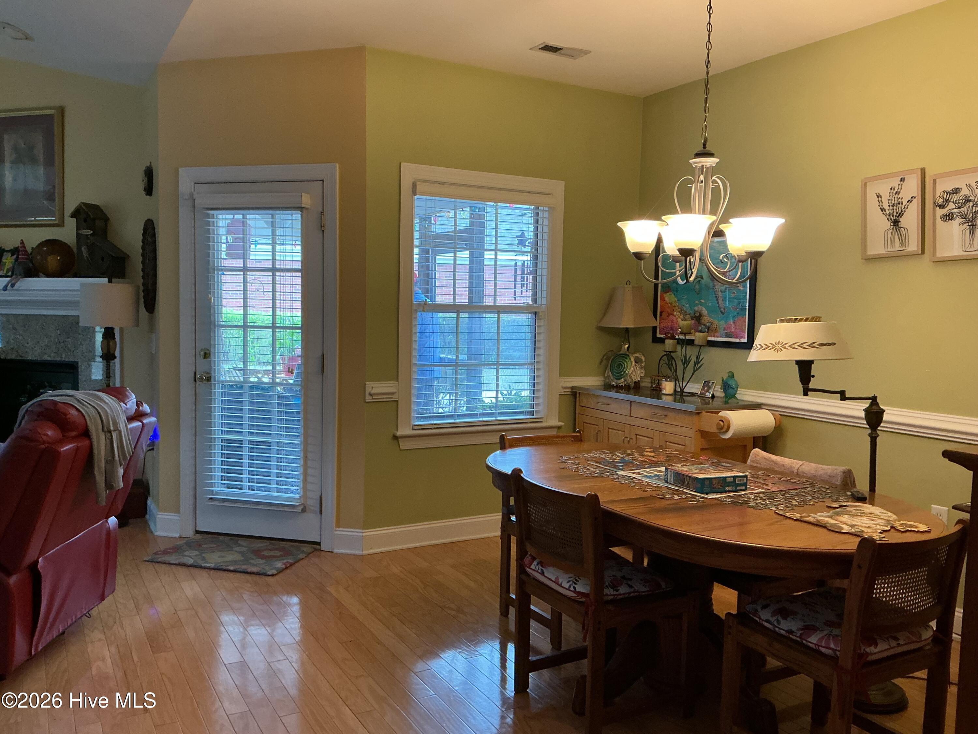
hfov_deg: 61.7
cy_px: 367
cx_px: 489
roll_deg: -0.8
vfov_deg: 48.2
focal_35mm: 29
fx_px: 819
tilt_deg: -3.0
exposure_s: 1/60
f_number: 1.8
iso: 160
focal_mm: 3
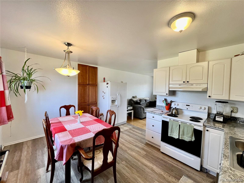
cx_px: 122
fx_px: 92
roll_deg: -1.2
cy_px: 92
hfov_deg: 106.2
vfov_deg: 89.9
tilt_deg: -0.8
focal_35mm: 13
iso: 125
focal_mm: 1.57
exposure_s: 1/120
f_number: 1.8
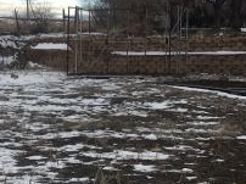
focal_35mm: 92
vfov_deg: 15.9
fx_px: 653
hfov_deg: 21.2
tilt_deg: -8.7
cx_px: 68
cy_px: 161
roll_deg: +1.1
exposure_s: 1/905
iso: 25
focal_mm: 4.15
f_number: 2.2
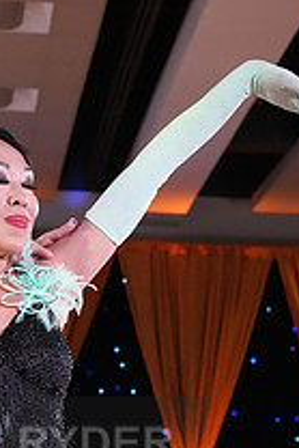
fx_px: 1629
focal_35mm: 131
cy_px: 470
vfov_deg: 15.3
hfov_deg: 10.3
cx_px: -89
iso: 8000
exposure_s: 1/400
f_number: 5
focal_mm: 47
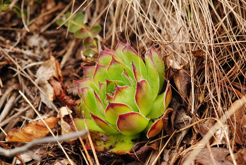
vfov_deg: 10.8
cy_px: 82
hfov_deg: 16.0
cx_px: 123
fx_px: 873
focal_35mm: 128
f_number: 6.3
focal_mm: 85
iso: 400
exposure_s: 1/200
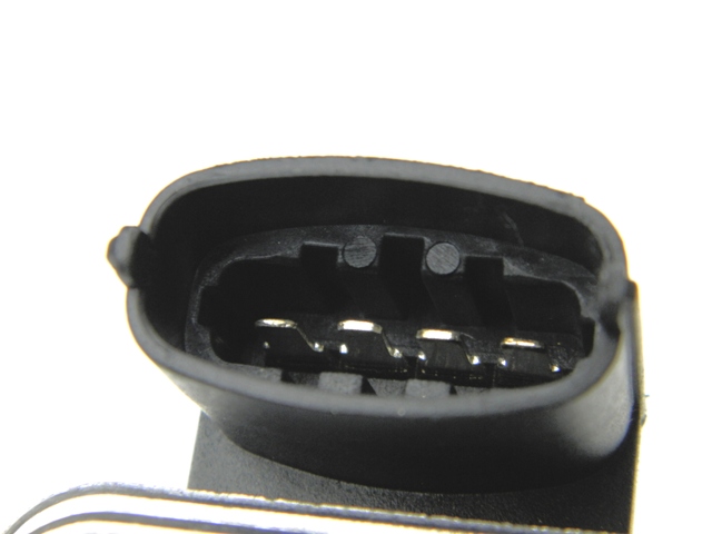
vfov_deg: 18.0
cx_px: 356
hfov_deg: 23.8
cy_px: 267
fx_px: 1687
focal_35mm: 82
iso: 160
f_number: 4.2
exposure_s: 1/160
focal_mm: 14.6
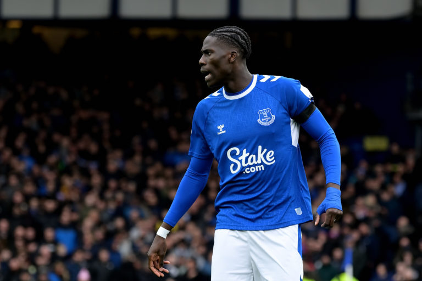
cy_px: 140
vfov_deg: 9.8
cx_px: 211
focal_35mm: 140
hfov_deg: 14.7
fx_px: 1641
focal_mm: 140
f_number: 3.2
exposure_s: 1/1000
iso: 500
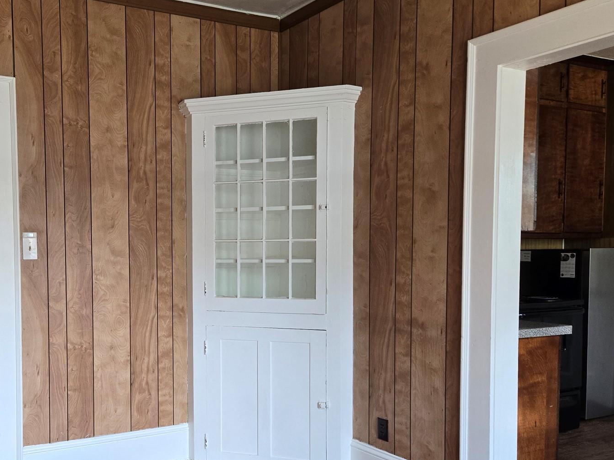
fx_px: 621
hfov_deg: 50.9
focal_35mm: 35
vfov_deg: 40.5
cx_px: 172
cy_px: 276
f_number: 1.8
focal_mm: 5.4
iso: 200
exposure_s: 1/120
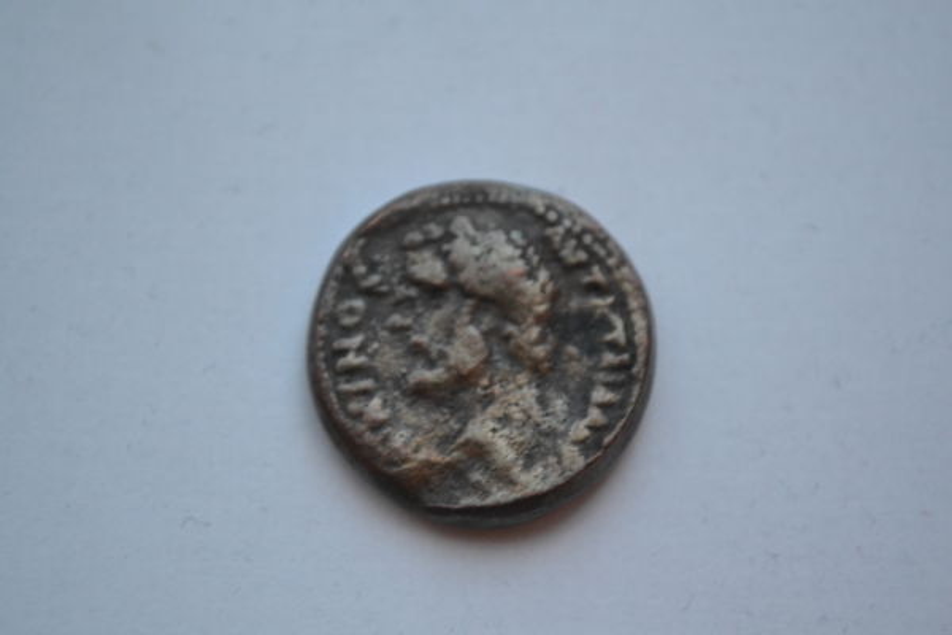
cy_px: 318
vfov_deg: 16.6
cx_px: 476
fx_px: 2181
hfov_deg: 24.6
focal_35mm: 82
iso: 2500
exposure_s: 1/15
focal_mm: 55
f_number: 5.6
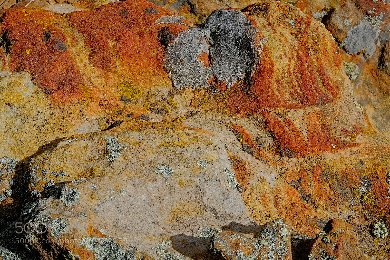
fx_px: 791
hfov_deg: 27.7
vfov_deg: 18.7
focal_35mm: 73
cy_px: 130
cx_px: 195
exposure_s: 1/210
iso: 200
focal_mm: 48.4
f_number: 18
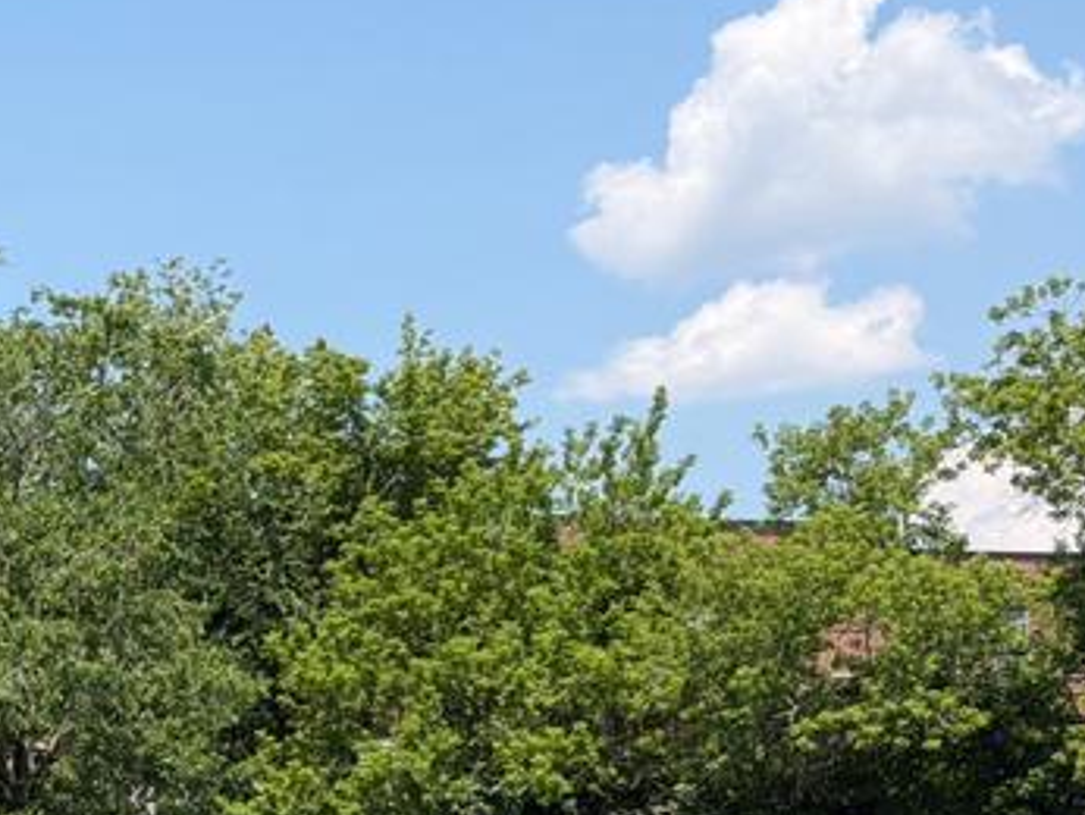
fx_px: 4454
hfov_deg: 13.6
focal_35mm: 142
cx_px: -125
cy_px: 906
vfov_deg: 10.3
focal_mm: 6.76
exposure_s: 1/3534
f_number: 1.78
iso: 64
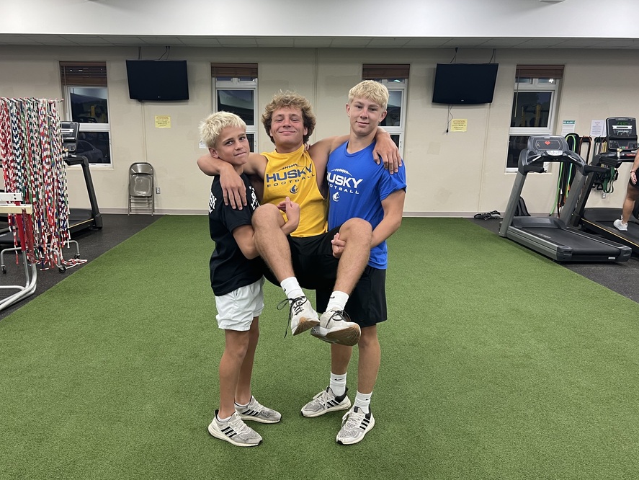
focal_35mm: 30
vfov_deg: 46.7
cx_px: 283
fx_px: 554
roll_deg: -0.4
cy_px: 269
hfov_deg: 59.8
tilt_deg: -13.3
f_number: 1.5
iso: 100
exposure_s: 1/60
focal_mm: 5.7
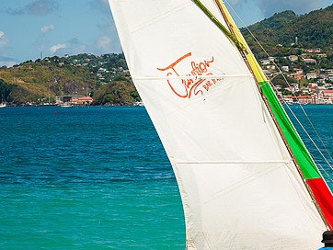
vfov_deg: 8.8
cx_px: 303
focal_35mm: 169
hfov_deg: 11.6
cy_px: 62
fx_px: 1627
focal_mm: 70
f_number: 8
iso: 64
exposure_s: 1/320
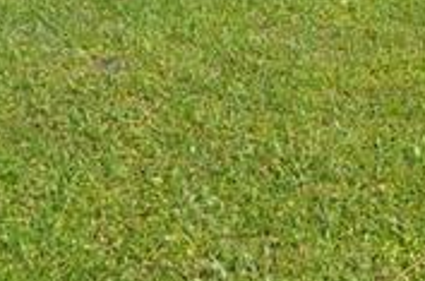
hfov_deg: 13.7
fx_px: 1637
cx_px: 681
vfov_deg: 8.7
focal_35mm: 139
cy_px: -440
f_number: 10
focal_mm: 16
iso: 200
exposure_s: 1/400
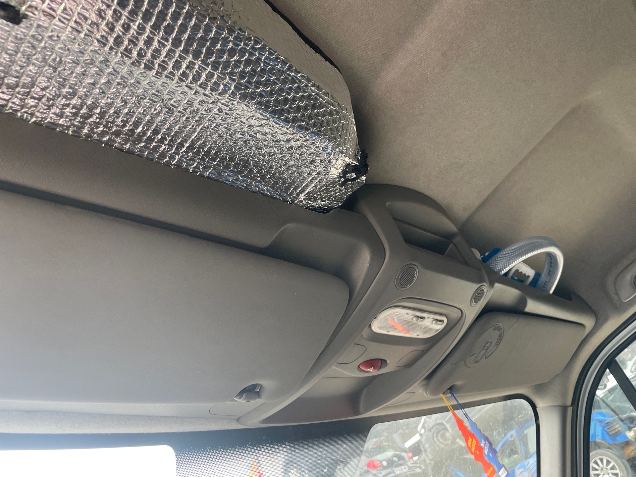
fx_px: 478
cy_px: 238
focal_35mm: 26
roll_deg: +31.2
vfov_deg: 53.1
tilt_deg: +40.5
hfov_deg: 67.3
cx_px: 318
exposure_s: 1/121
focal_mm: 4.2
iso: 125
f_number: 1.6
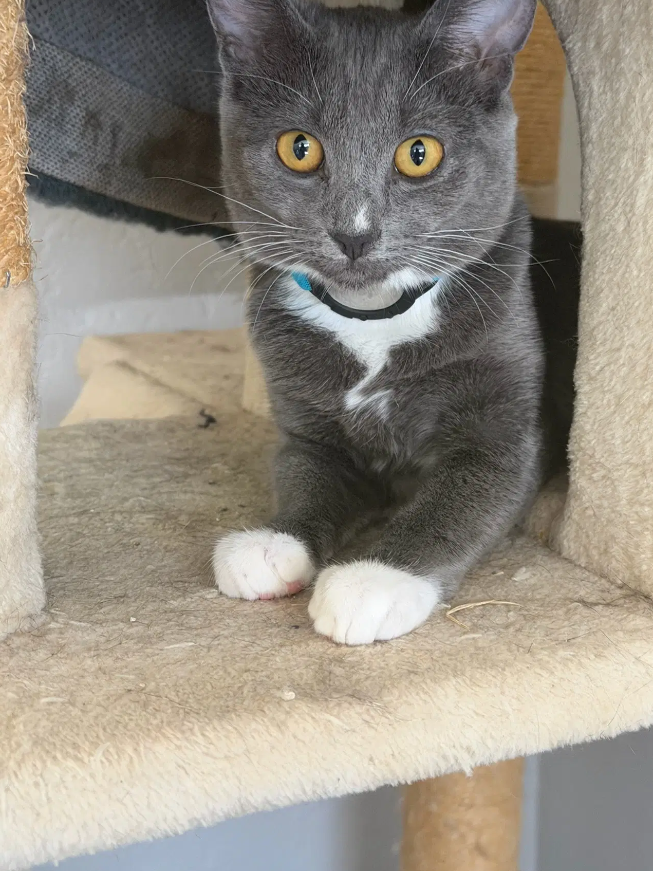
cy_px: 348
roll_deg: +0.6
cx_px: 372
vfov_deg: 33.1
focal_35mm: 58
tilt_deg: -8.3
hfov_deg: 25.2
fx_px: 1459
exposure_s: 1/42
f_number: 1.78
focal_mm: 6.76
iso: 250
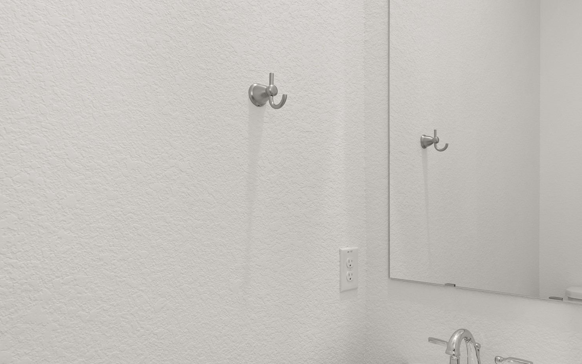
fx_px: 381
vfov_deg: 50.6
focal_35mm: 24
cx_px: 332
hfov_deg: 74.4
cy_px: 223
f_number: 9
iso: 320
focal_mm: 16
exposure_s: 1/4
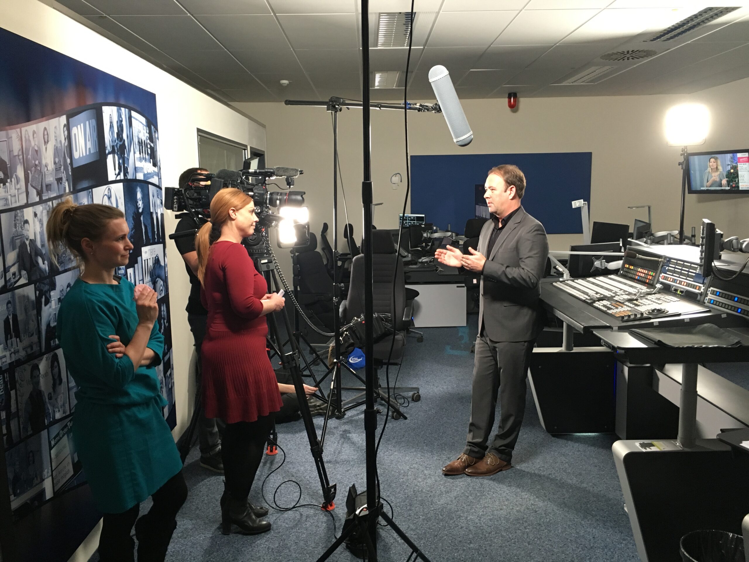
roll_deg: +0.7
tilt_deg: -7.9
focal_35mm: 29
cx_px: 374
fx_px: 627
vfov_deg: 48.2
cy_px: 281
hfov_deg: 61.7
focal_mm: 4.15
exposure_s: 1/33
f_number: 2.2
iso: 160
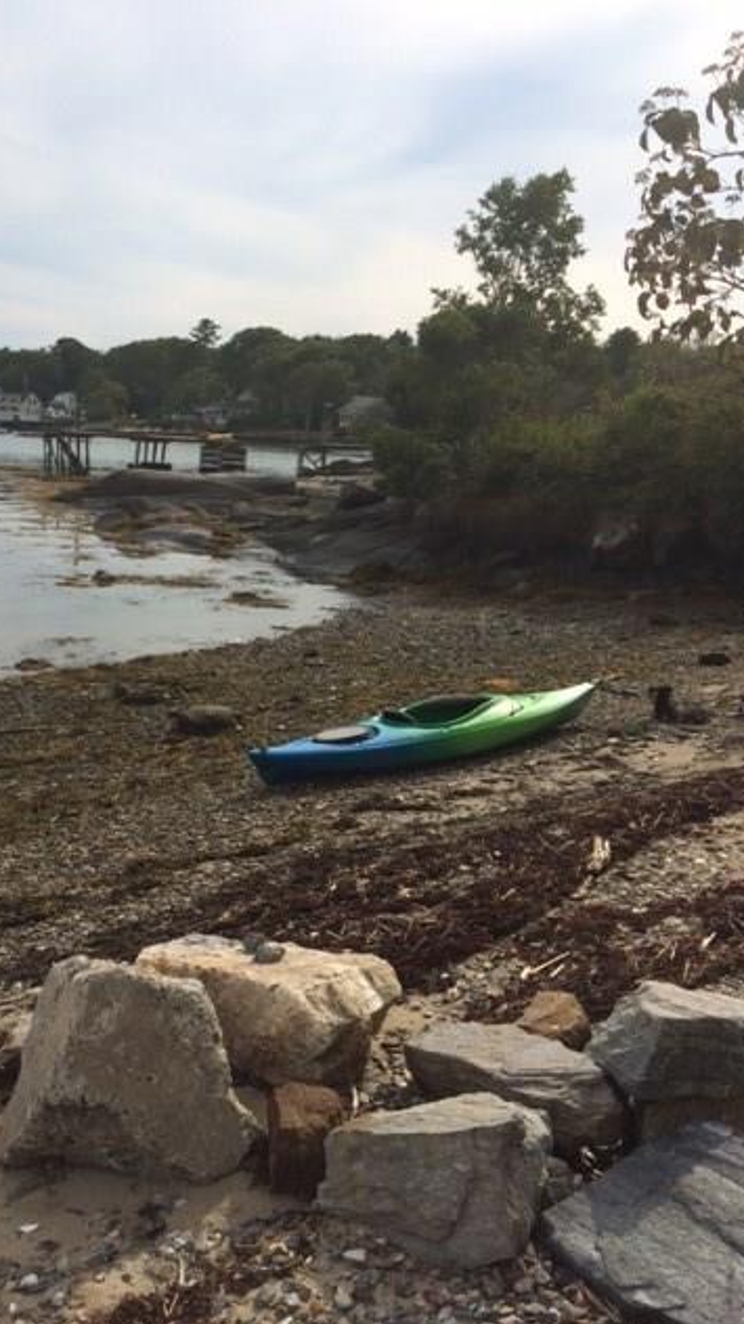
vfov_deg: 61.0
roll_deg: -1.6
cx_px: 256
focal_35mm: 32
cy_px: 666
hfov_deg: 36.3
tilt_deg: -6.6
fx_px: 1123
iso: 32
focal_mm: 4.15
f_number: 2.2
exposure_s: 1/3165
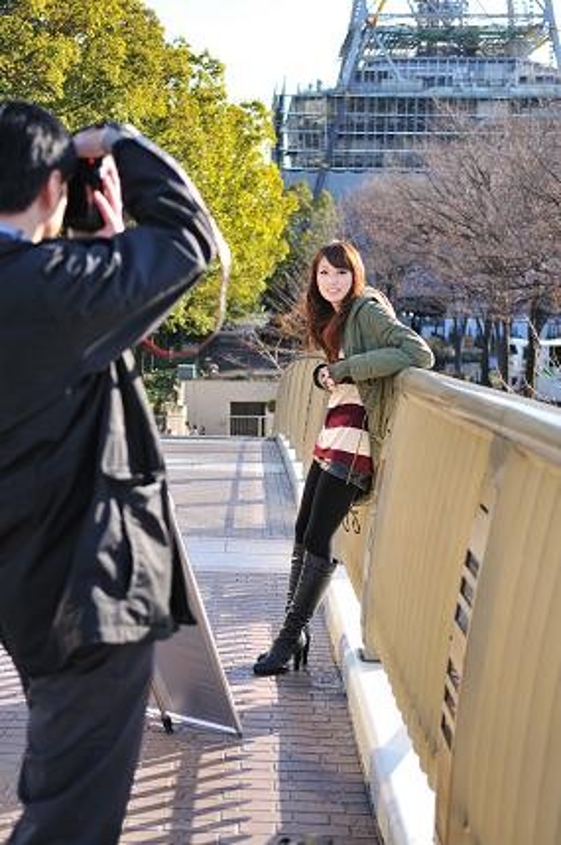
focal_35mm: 57
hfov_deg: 23.7
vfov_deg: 35.1
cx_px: 280
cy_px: 422
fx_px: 1336
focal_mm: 38
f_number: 2.8
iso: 200
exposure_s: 1/1000
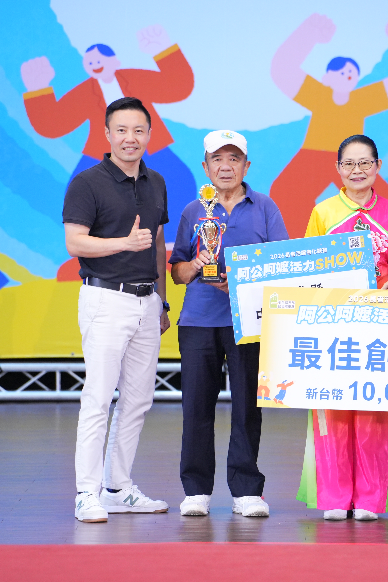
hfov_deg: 6.1
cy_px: 292
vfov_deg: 9.1
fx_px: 3653
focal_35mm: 226
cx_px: 309
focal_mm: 150
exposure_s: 1/320
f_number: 3.5
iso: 2500
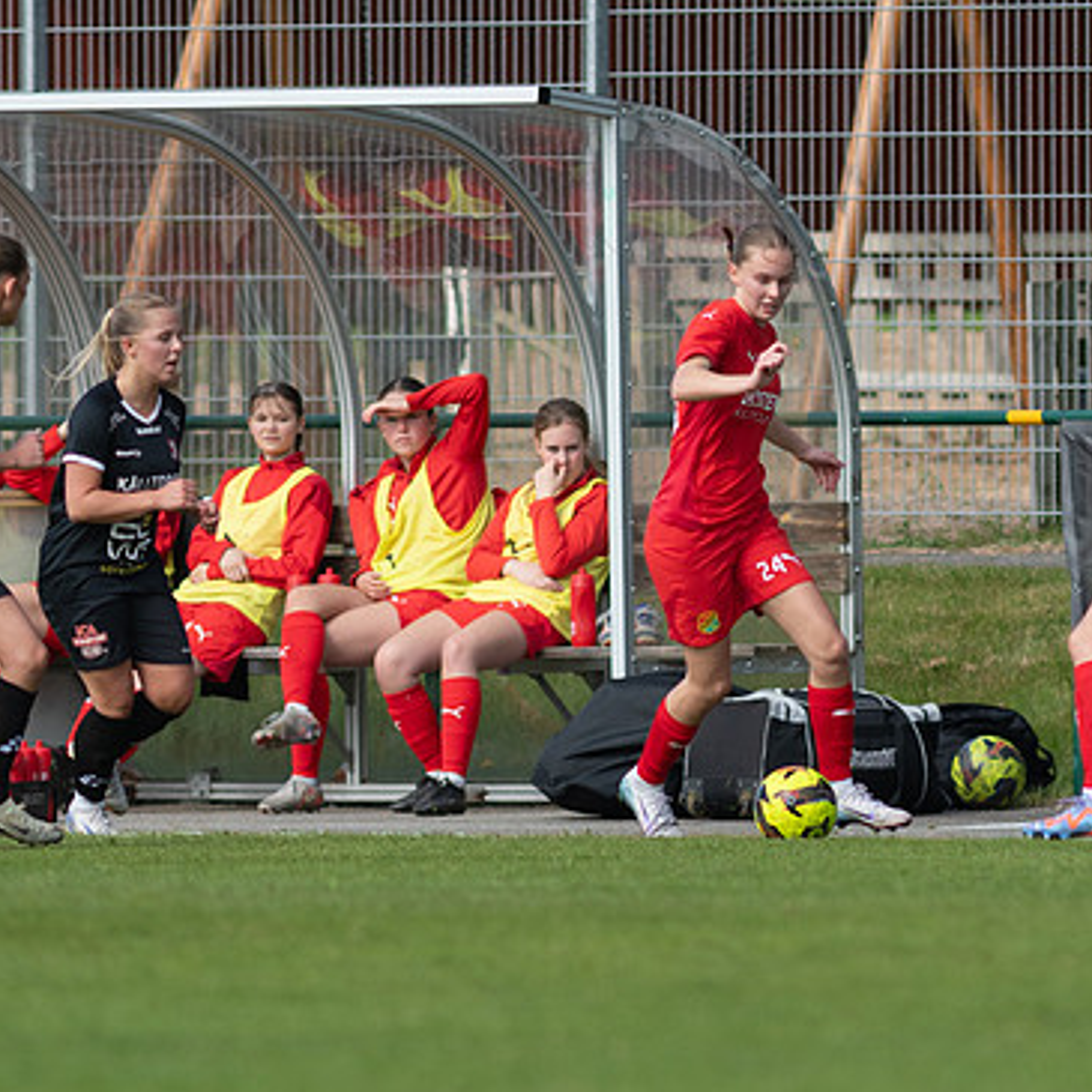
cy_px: 636
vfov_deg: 1.9
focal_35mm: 927
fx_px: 33085
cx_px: 784
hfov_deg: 1.9
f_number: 3.2
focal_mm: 300
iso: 160
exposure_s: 1/2000
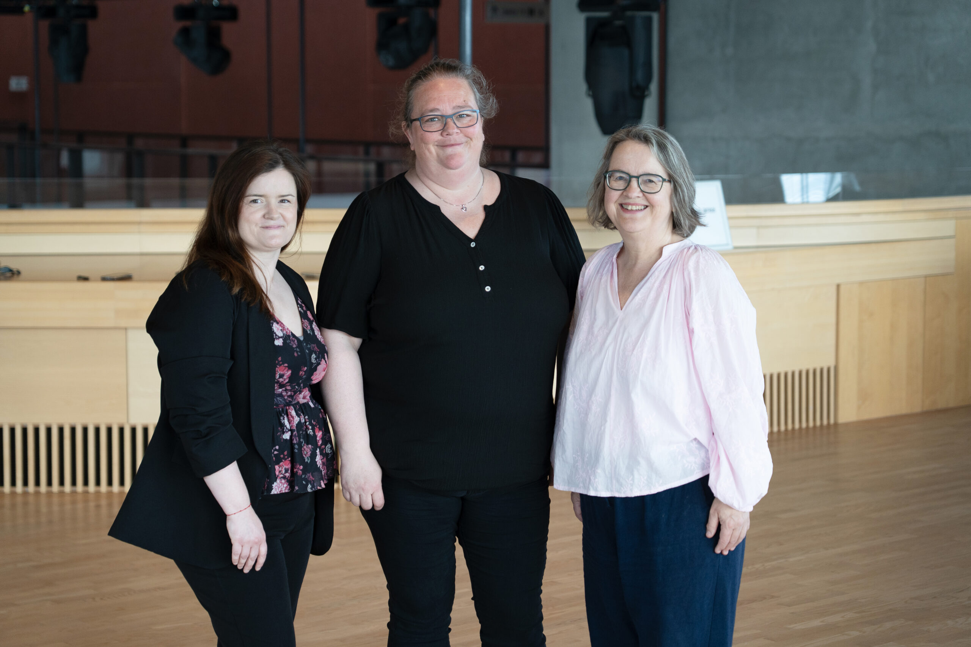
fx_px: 2212
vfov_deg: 16.7
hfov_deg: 24.8
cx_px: 486
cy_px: 324
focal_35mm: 82
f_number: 4
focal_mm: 82
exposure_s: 1/200
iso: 640
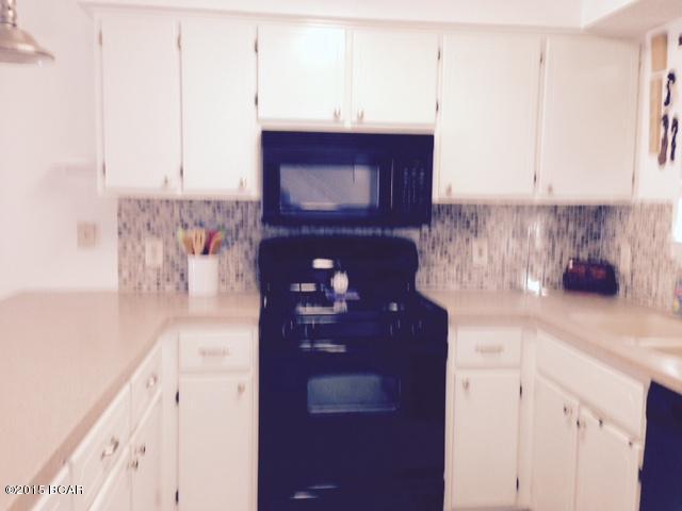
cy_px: 256
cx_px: 341
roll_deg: -1.4
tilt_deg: -4.6
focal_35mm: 33
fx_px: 650
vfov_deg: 42.9
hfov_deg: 55.4
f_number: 2.4
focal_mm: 4.12
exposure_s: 1/20
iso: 160
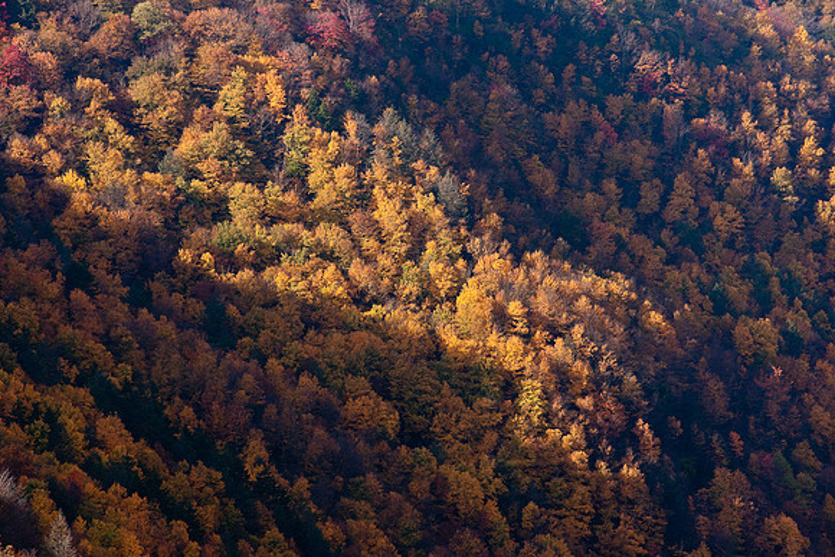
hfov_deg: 10.3
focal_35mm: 200
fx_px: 4640
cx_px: 418
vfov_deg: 6.9
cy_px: 278
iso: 200
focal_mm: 200
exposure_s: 1/320
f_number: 9
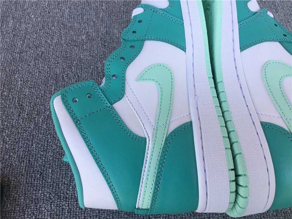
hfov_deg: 58.4
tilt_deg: -61.8
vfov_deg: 45.4
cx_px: 146
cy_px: 110
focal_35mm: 31
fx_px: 261
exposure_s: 1/129
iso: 25
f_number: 2.4
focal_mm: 3.3
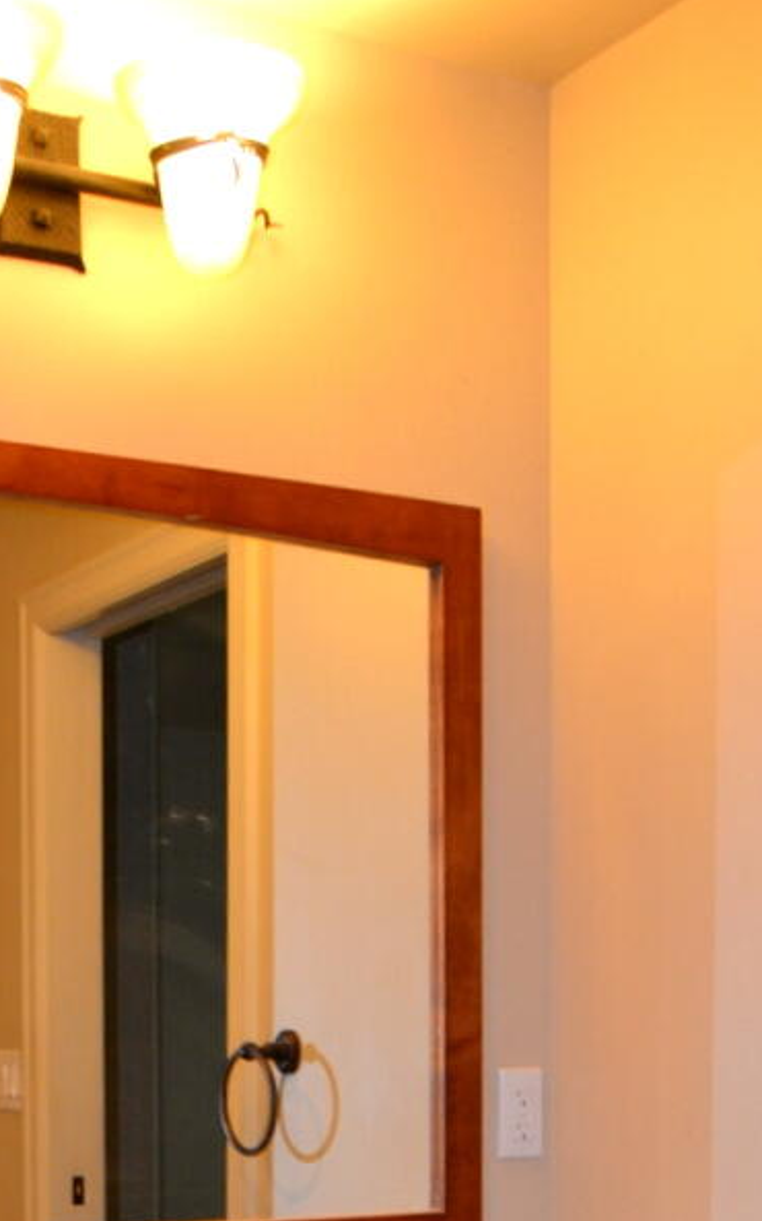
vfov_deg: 36.0
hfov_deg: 24.1
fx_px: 1761
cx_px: 161
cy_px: 1089
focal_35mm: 53
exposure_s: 1/60
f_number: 3.5
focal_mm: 19
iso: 720
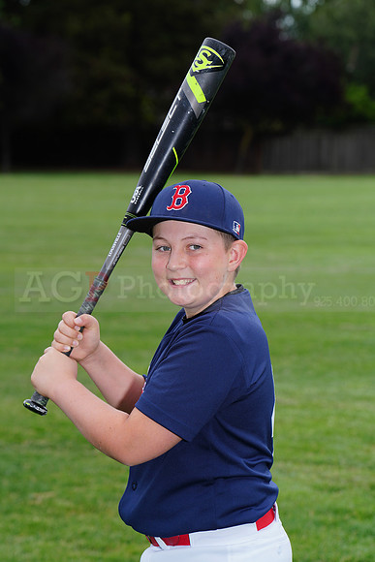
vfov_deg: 12.5
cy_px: 281
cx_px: 188
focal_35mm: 164
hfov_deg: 8.4
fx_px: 2561
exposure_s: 1/250
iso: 200
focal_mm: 164
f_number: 9
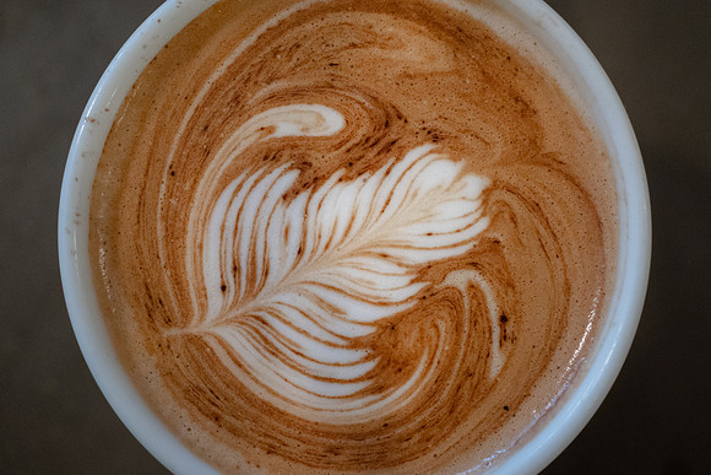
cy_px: 256
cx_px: 392
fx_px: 1022
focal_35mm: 52
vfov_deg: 26.1
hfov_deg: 38.3
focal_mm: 40
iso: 5000
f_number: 2.5
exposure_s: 1/250
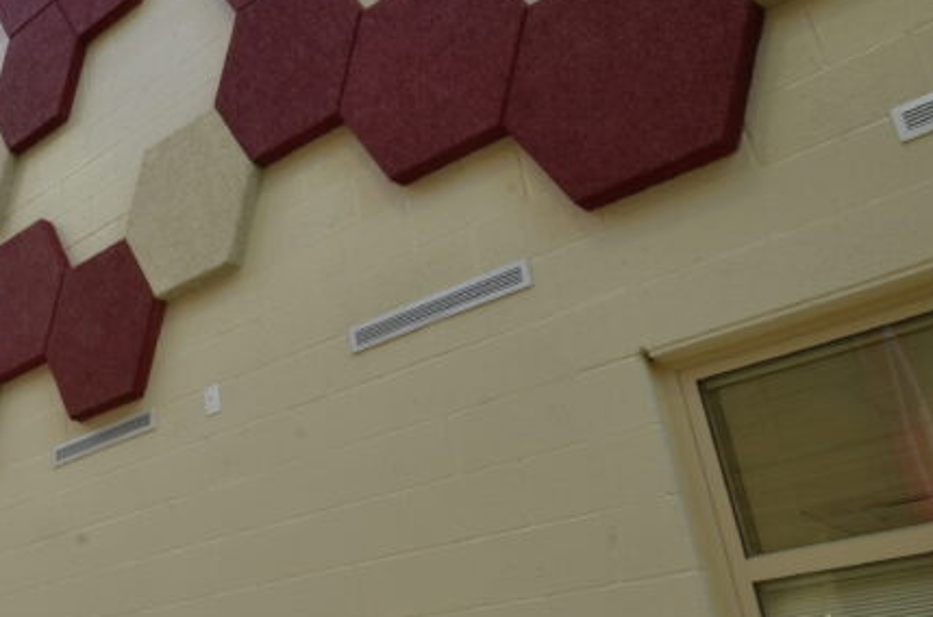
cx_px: -91
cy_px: 289
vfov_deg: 31.0
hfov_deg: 38.0
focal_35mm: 43
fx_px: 1112
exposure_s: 1/1.6
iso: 100
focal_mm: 12
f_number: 22
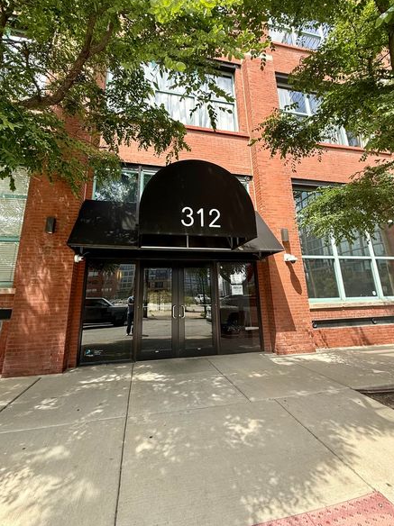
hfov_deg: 78.0
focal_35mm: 16
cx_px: 196
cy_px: 236
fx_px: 243
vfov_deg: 94.2
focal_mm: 2.22
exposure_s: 1/679
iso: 64
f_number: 2.2
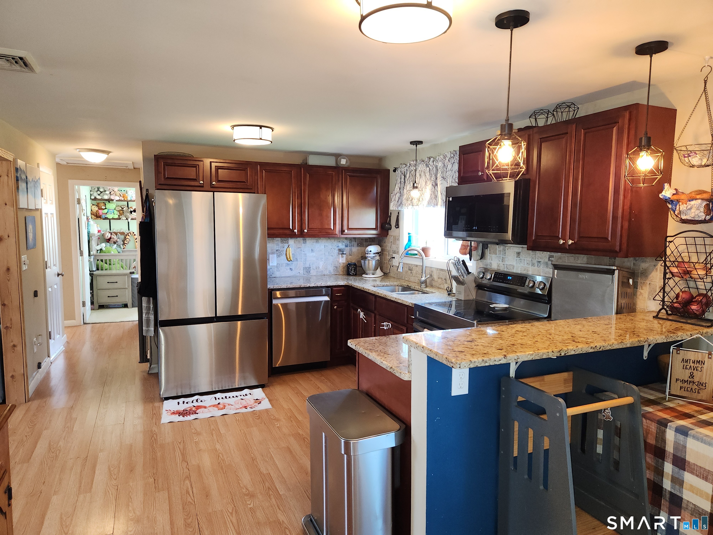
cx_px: 356
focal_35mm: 23
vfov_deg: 58.9
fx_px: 474
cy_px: 268
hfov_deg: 73.9
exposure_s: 1/60
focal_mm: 5.4
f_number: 1.8
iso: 100
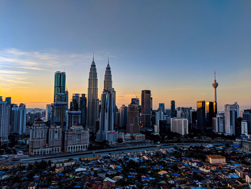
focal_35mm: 27
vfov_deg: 51.4
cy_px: 94
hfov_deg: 65.3
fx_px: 196
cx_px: 126
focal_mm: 4.44
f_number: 1.8
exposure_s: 1/560
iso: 50
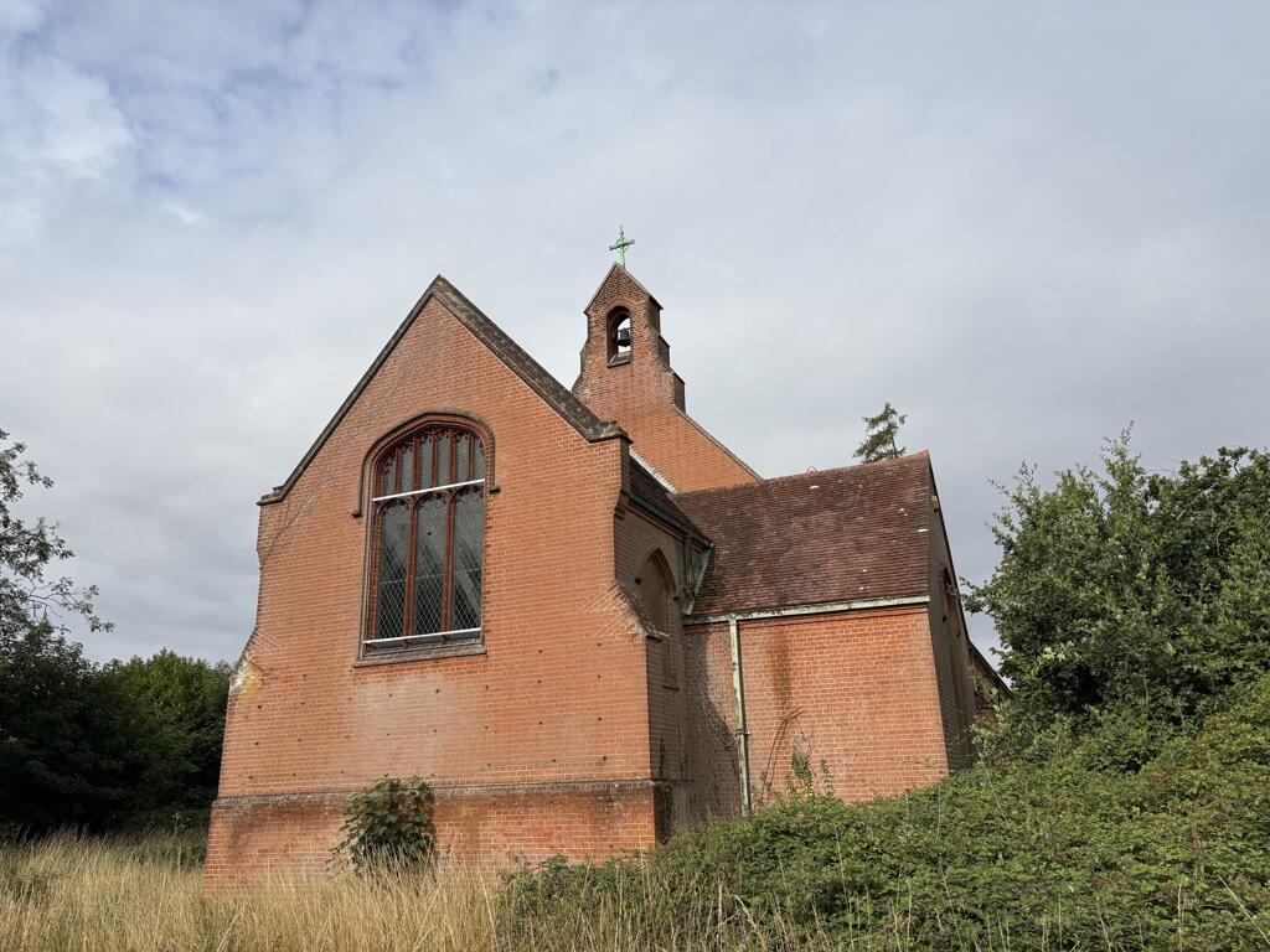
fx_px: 954
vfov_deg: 53.1
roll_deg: +2.2
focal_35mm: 26
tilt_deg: +19.4
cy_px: 476
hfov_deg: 67.3
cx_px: 635
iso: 50
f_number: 1.6
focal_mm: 5.96
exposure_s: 1/4950
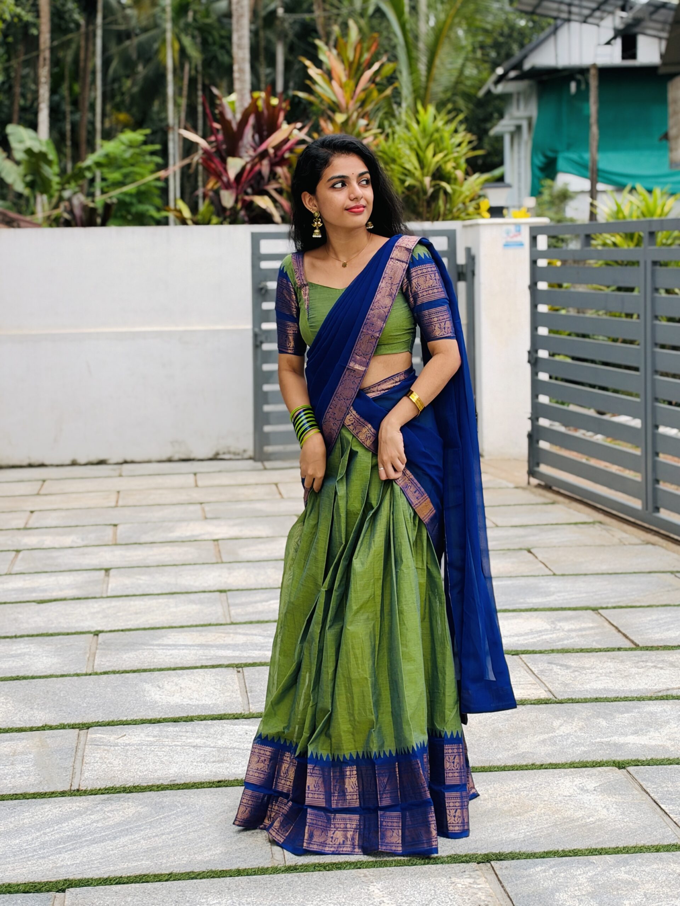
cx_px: 340
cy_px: 453
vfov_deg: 39.7
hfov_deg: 30.3
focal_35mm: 48
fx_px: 1257
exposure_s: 1/121
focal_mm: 6.93
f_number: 1.8
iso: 64
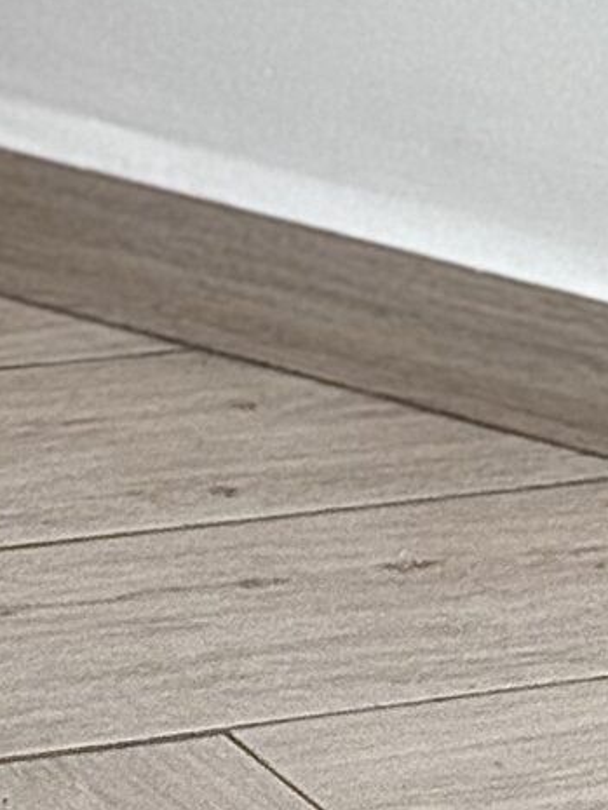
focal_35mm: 264
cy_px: -803
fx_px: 6180
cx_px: -991
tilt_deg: -13.1
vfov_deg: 7.2
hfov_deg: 5.4
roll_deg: -6.1
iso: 64
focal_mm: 6.76
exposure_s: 1/527
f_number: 1.78
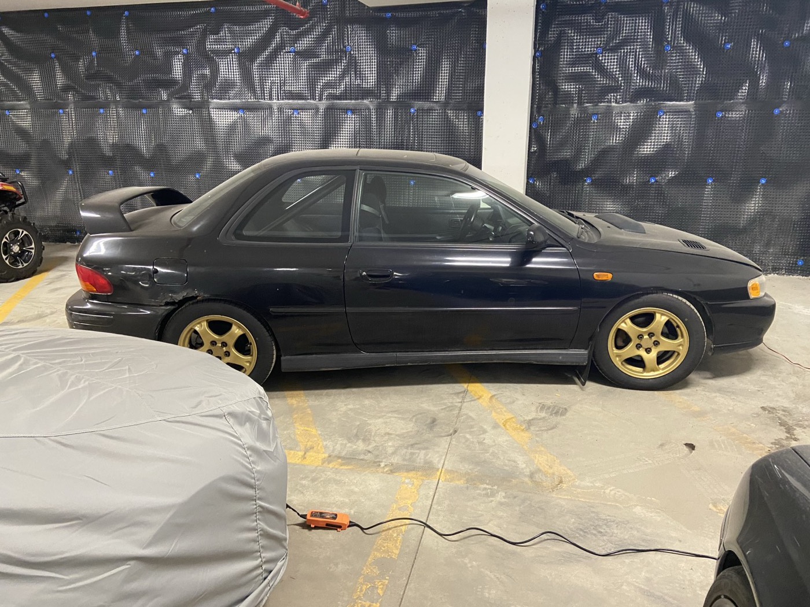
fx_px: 608
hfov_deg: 67.3
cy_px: 304
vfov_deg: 53.1
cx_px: 405
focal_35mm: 26
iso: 500
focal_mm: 4.25
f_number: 1.8
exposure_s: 1/40
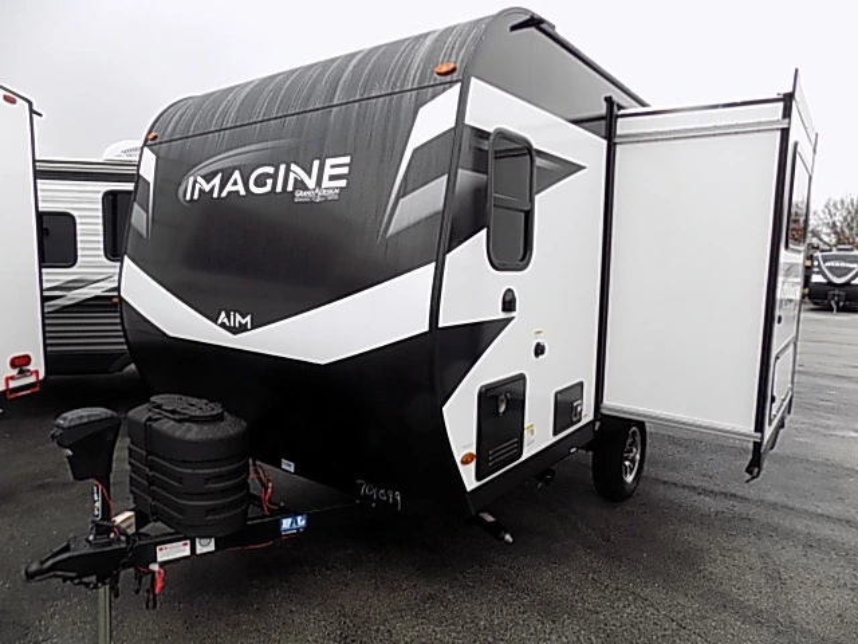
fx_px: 570
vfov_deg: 58.9
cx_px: 429
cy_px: 322
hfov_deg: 73.9
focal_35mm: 23
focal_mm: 4
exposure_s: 1/200
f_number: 3.1
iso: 80
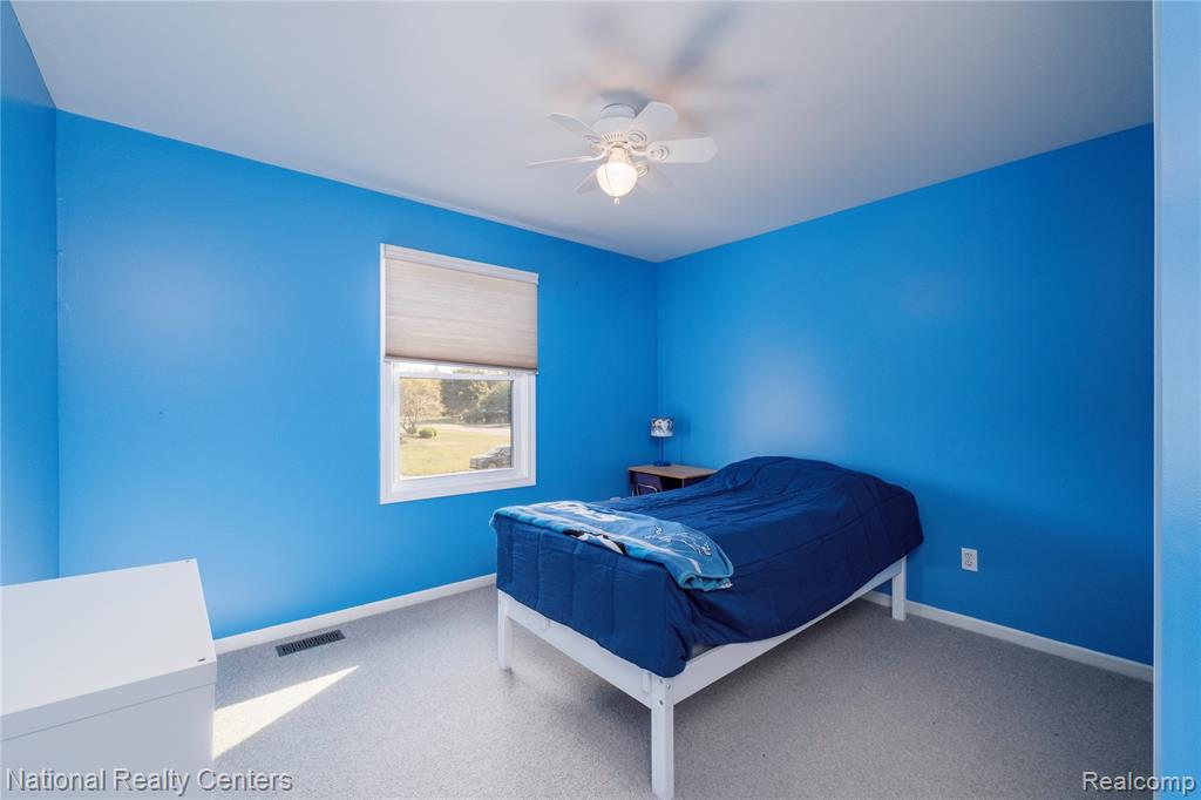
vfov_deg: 77.3
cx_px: 600
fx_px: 500
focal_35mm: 15
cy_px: 400
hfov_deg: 100.4
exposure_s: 1/250
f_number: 8
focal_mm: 10
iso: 800
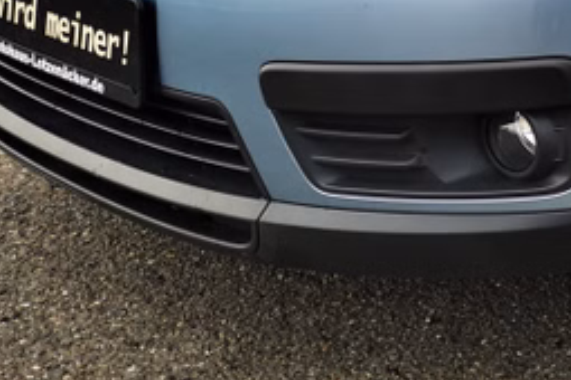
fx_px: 1396
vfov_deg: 14.6
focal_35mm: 88
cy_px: -177
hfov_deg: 20.9
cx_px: 752
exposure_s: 1/264
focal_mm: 5.58
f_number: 1.8
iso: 50
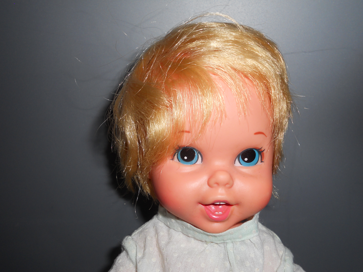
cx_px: 182
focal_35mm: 32
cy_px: 136
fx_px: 336
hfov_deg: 56.8
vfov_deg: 44.2
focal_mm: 5.8
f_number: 8.8
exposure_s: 1/25
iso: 80
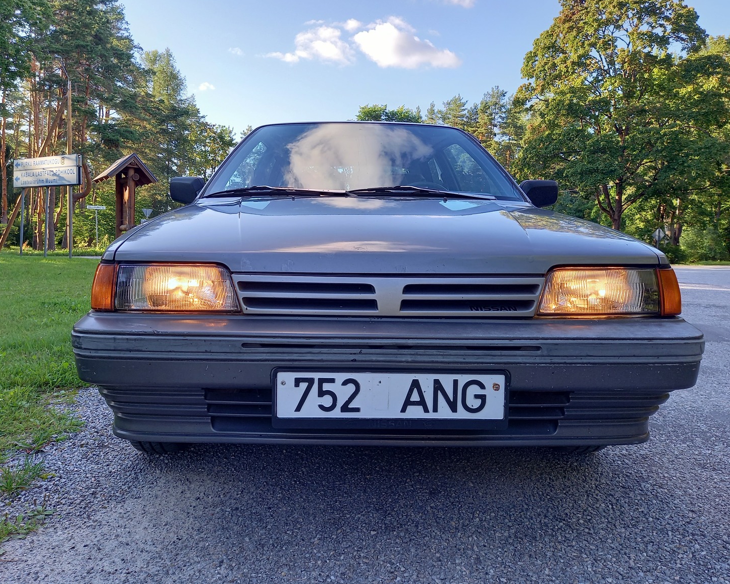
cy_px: 284
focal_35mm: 27
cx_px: 342
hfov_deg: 64.0
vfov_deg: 53.2
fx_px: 583
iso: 64
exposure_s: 1/100
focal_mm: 4.65
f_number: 1.8
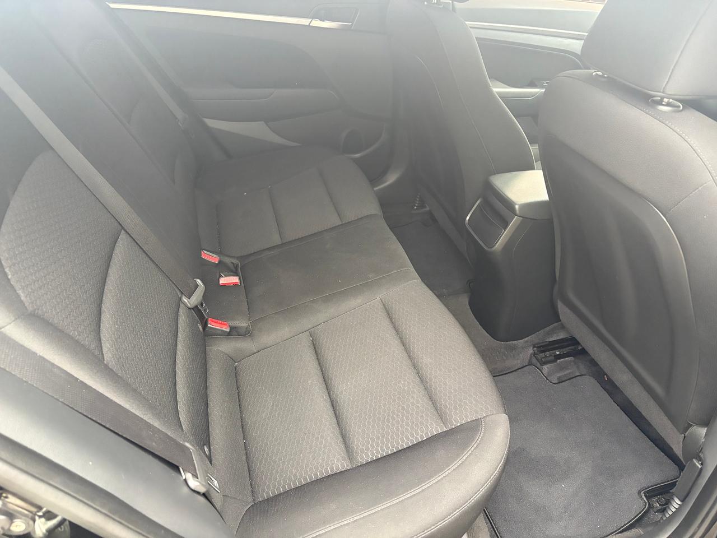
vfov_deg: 53.1
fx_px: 539
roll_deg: -4.6
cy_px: 269
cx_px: 358
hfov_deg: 67.3
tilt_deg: -35.6
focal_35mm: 26
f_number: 1.6
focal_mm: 5.96
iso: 400
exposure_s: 1/60
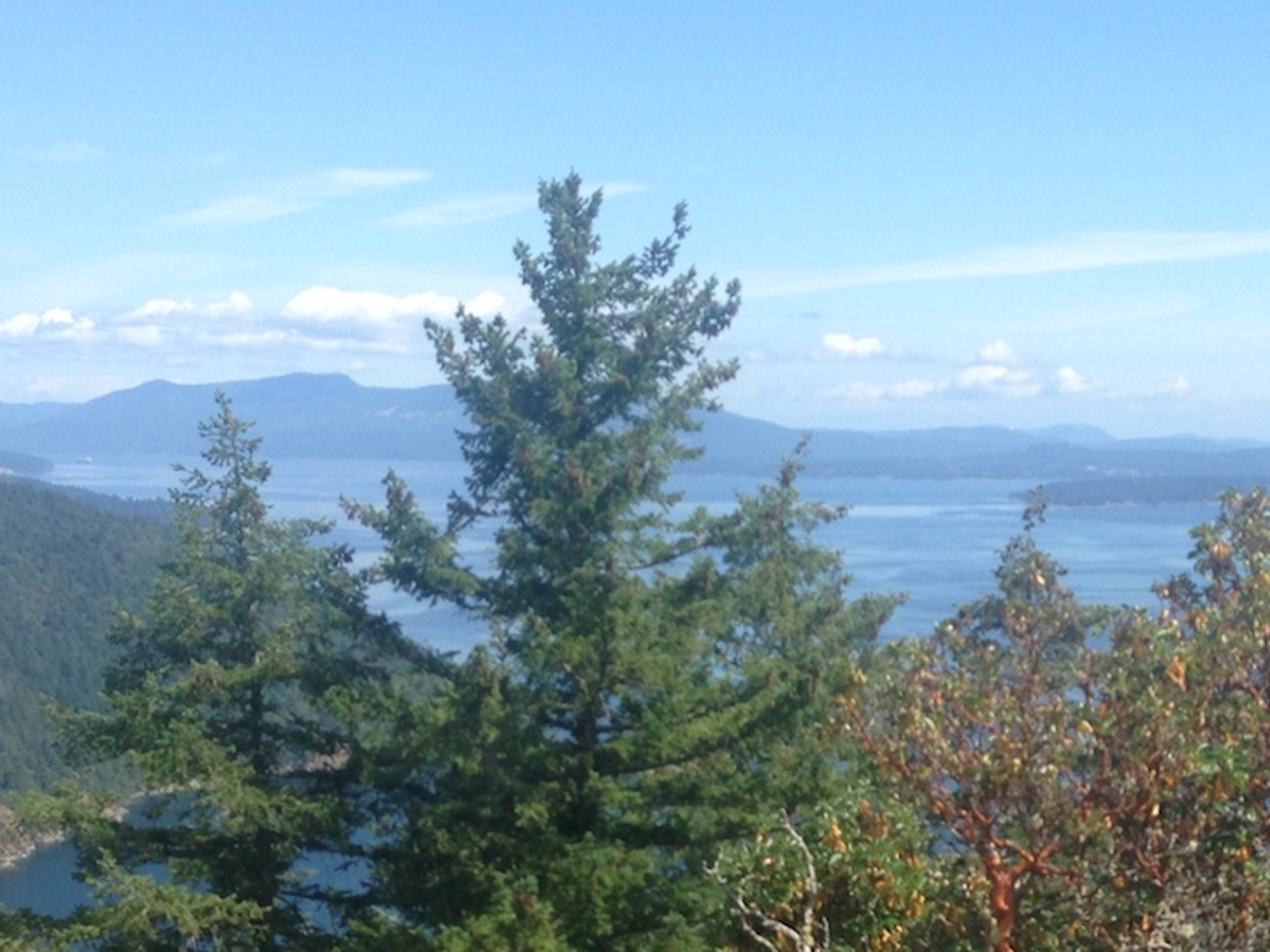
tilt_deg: -8.4
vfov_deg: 19.9
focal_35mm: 73
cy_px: 801
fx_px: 2678
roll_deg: -0.8
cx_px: 1028
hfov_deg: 26.2
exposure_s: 1/1043
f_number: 2.4
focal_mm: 4.12
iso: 50
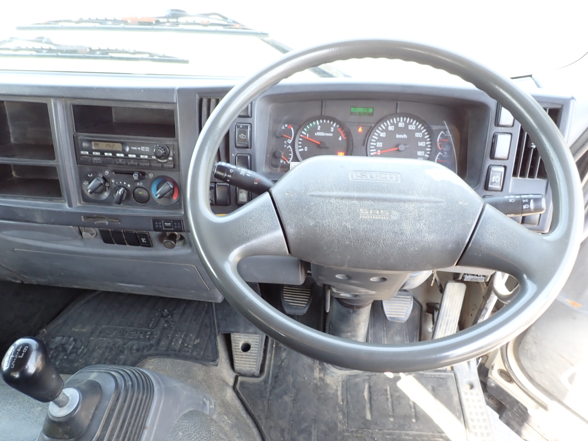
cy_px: 220
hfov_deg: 69.4
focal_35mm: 25
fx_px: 425
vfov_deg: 54.9
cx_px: 294
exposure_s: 1/60
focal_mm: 4.5
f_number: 2.8
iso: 160
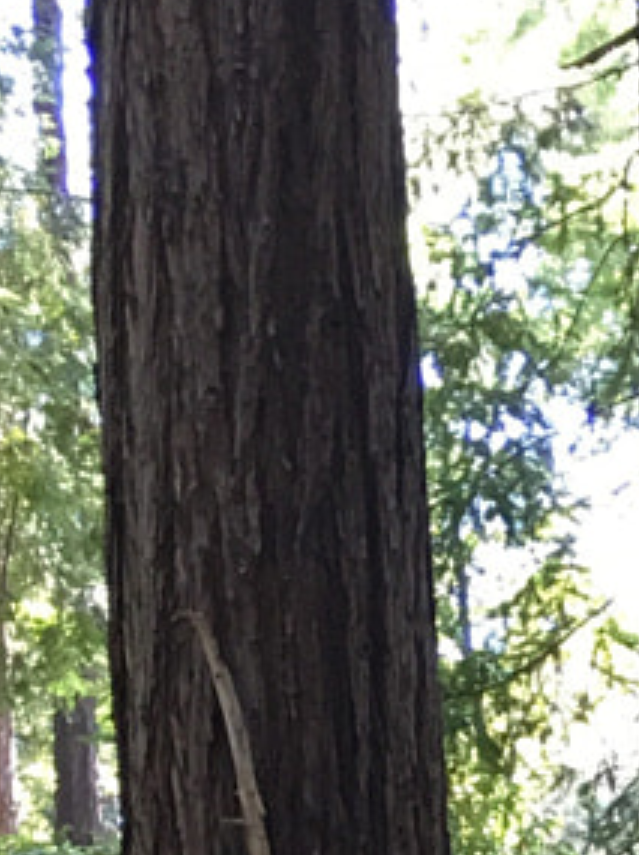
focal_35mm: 163
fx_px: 4021
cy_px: 1998
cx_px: 1218
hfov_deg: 8.7
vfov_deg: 10.6
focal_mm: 4.15
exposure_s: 1/15
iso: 25
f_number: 2.2
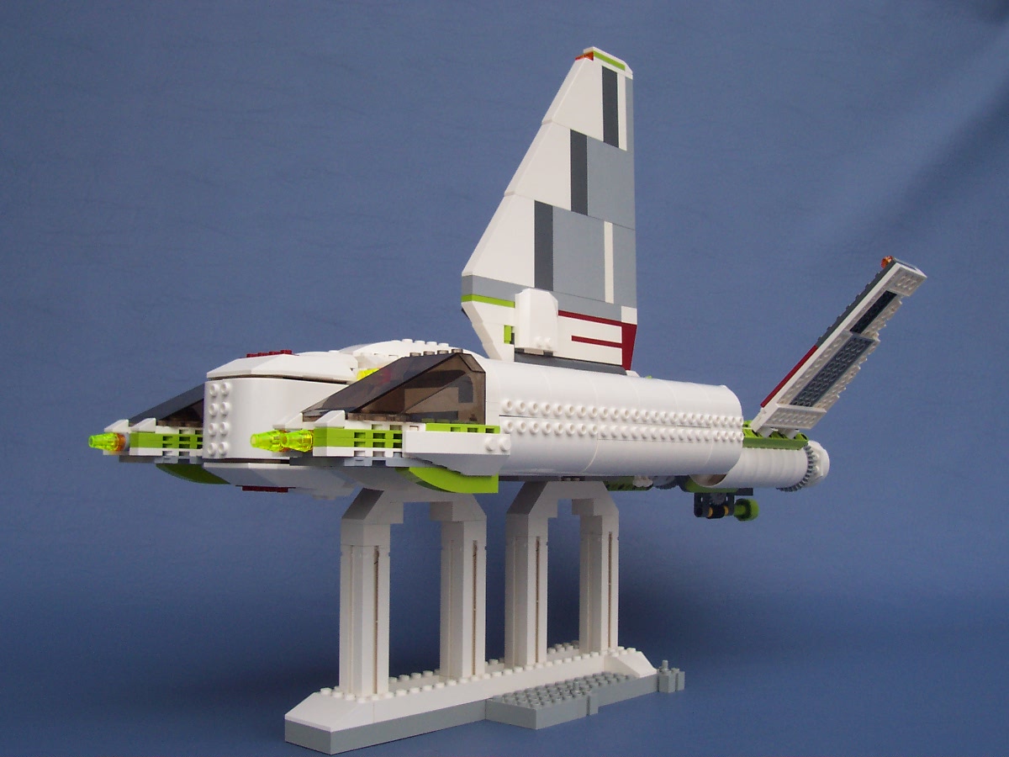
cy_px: 378
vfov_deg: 38.7
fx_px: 1078
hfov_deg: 50.1
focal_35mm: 37
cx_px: 504
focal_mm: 5.6
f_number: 5.6
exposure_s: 1/180
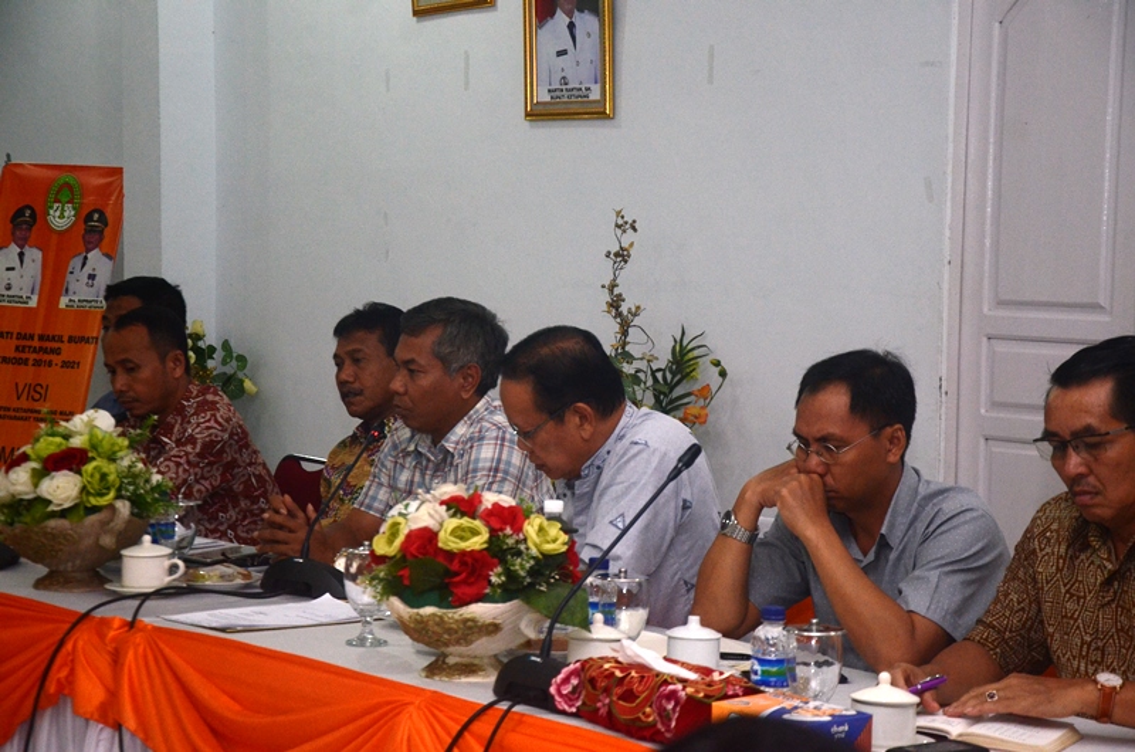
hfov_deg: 26.0
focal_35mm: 78
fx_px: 2454
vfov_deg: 17.4
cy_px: 376
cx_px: 568
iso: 1600
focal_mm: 52
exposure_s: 1/250
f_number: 5
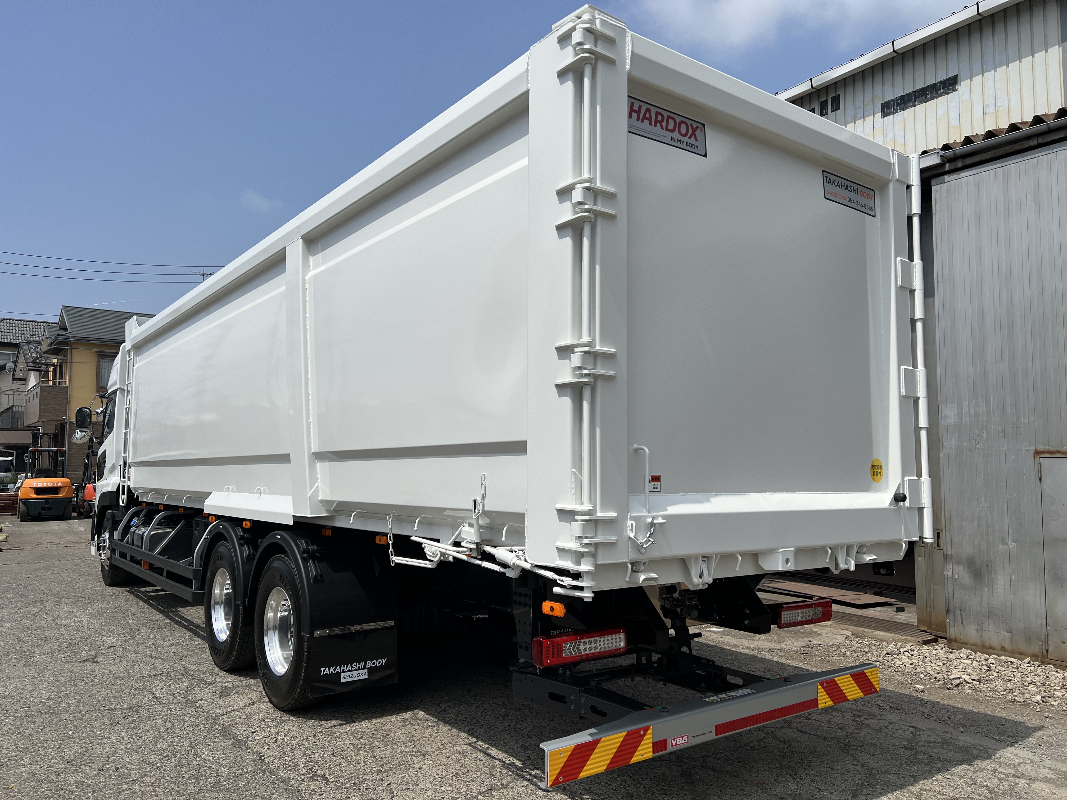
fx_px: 801
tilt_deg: +3.8
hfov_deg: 67.3
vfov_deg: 53.1
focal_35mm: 26
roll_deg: +0.1
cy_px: 400
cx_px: 534
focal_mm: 5.7
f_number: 1.5
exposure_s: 1/9434
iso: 50
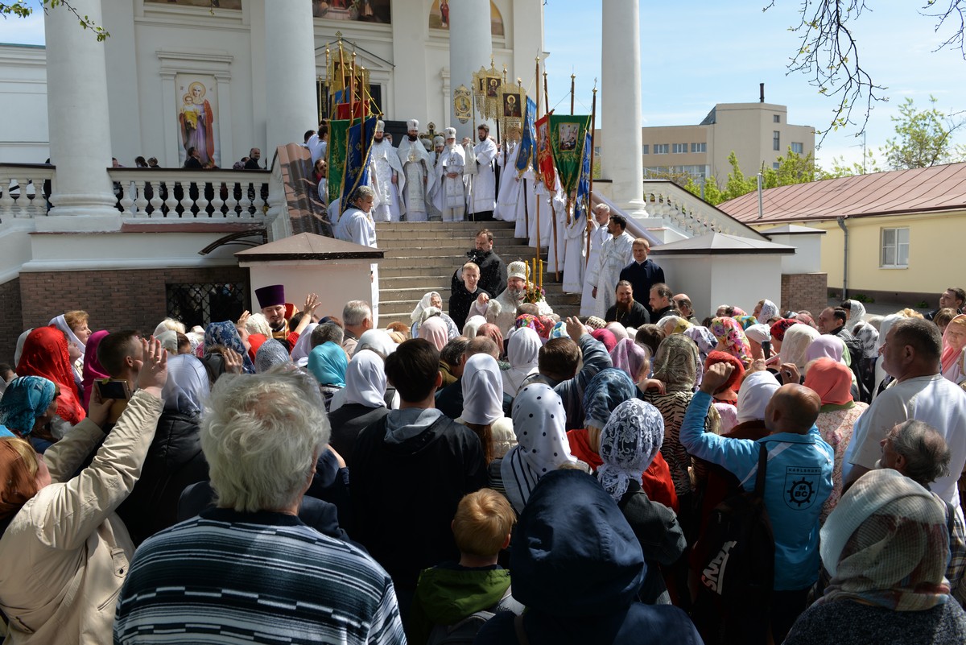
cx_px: 483
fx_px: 644
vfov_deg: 53.2
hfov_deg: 73.7
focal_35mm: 24
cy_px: 322
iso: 140
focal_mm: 24
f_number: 8
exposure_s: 1/250
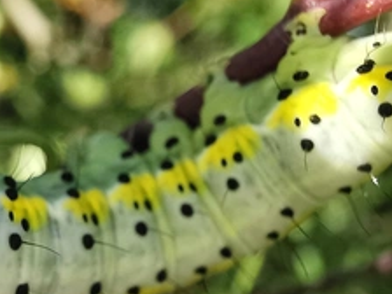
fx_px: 872
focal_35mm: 77
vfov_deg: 19.1
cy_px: 166
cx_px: 84
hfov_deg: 25.0
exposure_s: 1/364
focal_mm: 2.35
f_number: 2.2
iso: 50
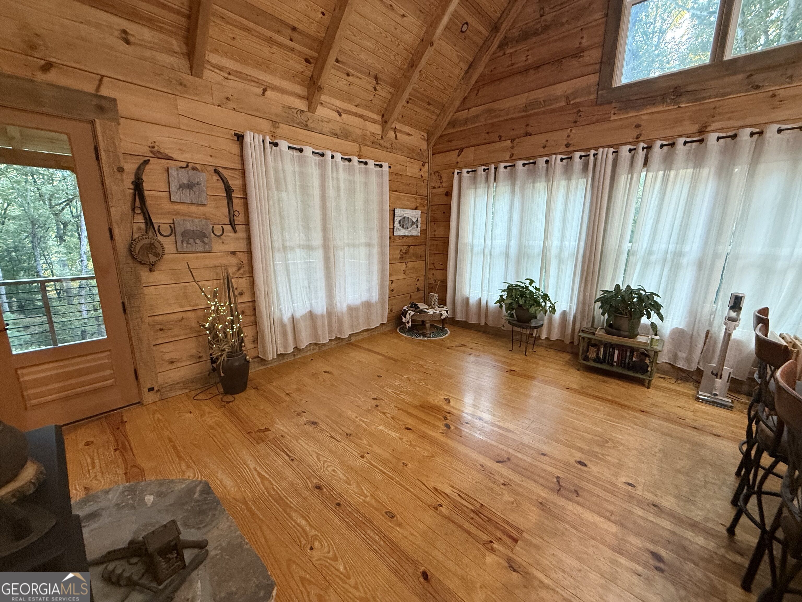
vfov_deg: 85.7
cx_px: 401
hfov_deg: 102.1
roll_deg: -0.8
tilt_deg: -12.1
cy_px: 301
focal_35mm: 14
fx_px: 324
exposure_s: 1/60
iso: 400
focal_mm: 2.22
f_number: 2.2
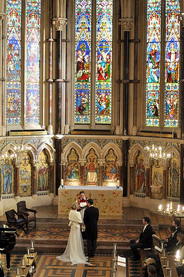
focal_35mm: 75
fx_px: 576
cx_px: 92
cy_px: 138
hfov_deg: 18.1
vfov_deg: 27.0
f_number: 2.2
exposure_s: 1/200
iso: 500
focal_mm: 50
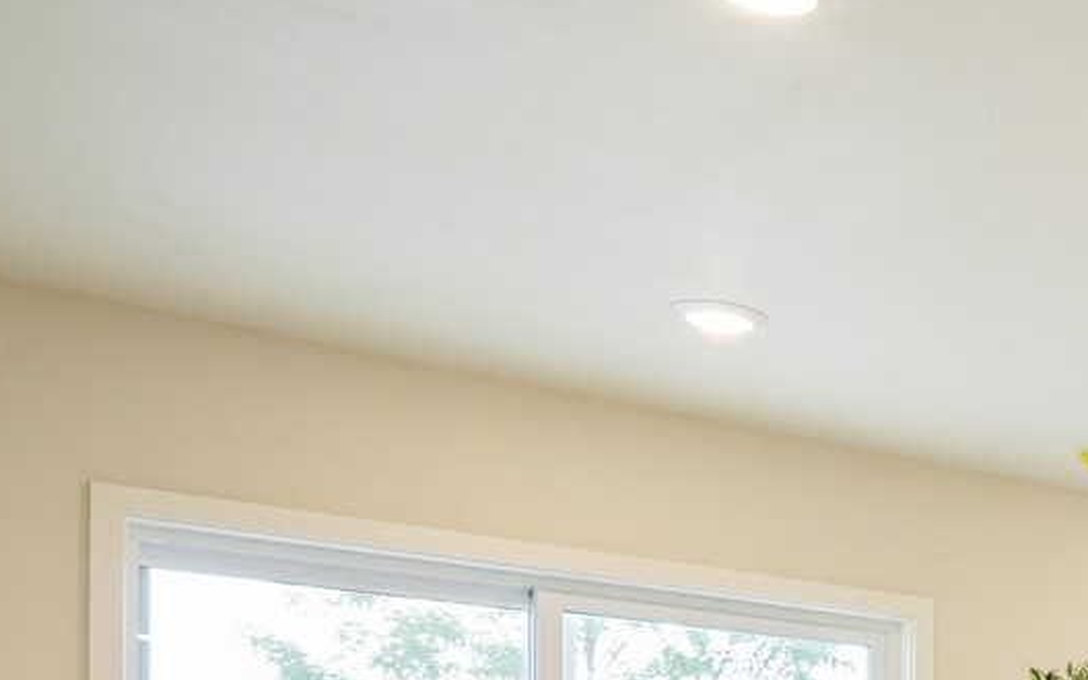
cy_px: 926
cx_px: 1561
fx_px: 1749
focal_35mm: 59
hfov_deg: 26.6
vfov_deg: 19.9
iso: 400
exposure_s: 1/40
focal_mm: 18
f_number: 8
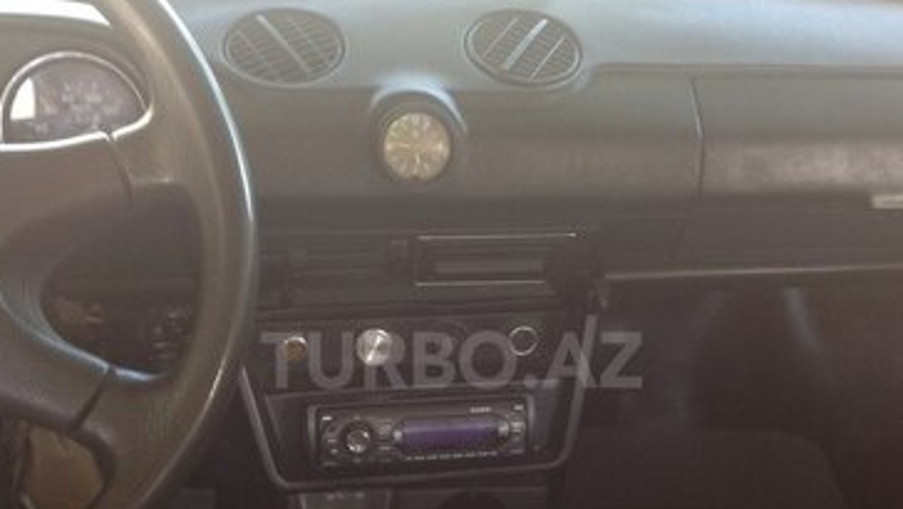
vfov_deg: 22.9
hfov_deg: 39.9
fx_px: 1245
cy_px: 360
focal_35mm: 52
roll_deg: -0.9
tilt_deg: -29.6
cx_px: 452
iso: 64
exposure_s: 1/20
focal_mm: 4.28
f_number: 2.4
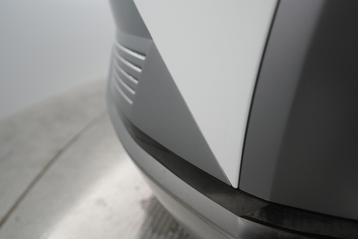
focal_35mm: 27
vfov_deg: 48.0
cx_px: 174
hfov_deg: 67.4
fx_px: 269
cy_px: 118
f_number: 4.5
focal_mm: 26
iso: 2500
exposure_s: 1/125
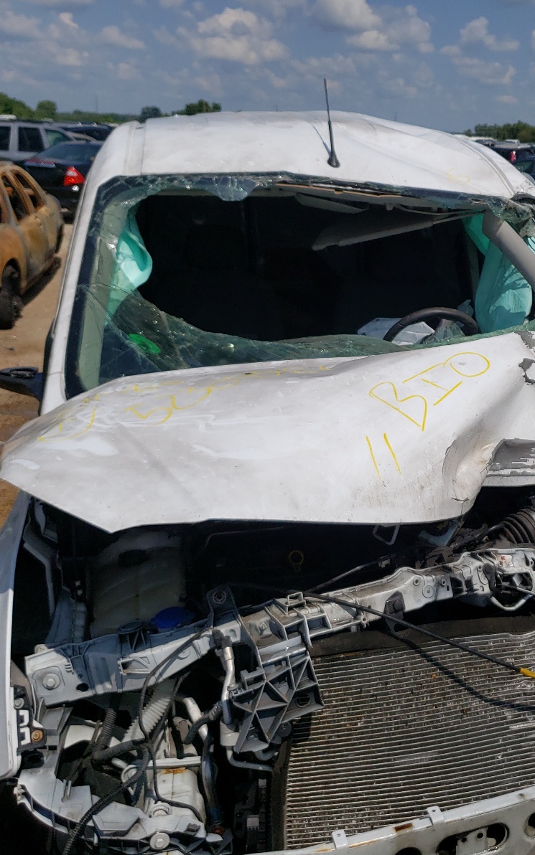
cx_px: 419
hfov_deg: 33.5
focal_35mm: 37
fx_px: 863
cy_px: 427
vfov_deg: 52.7
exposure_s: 1/10000
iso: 51
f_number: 1.5
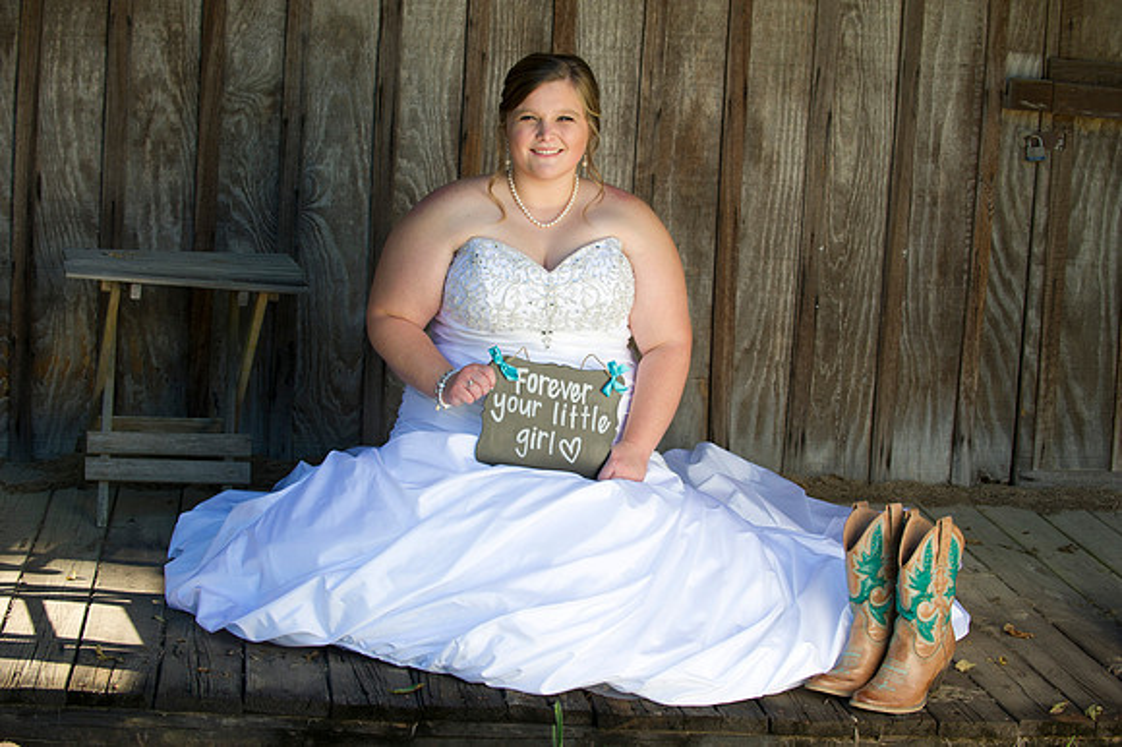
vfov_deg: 19.4
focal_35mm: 70
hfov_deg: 28.9
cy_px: 374
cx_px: 561
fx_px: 2180
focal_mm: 70
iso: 200
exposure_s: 1/160
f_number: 4.5
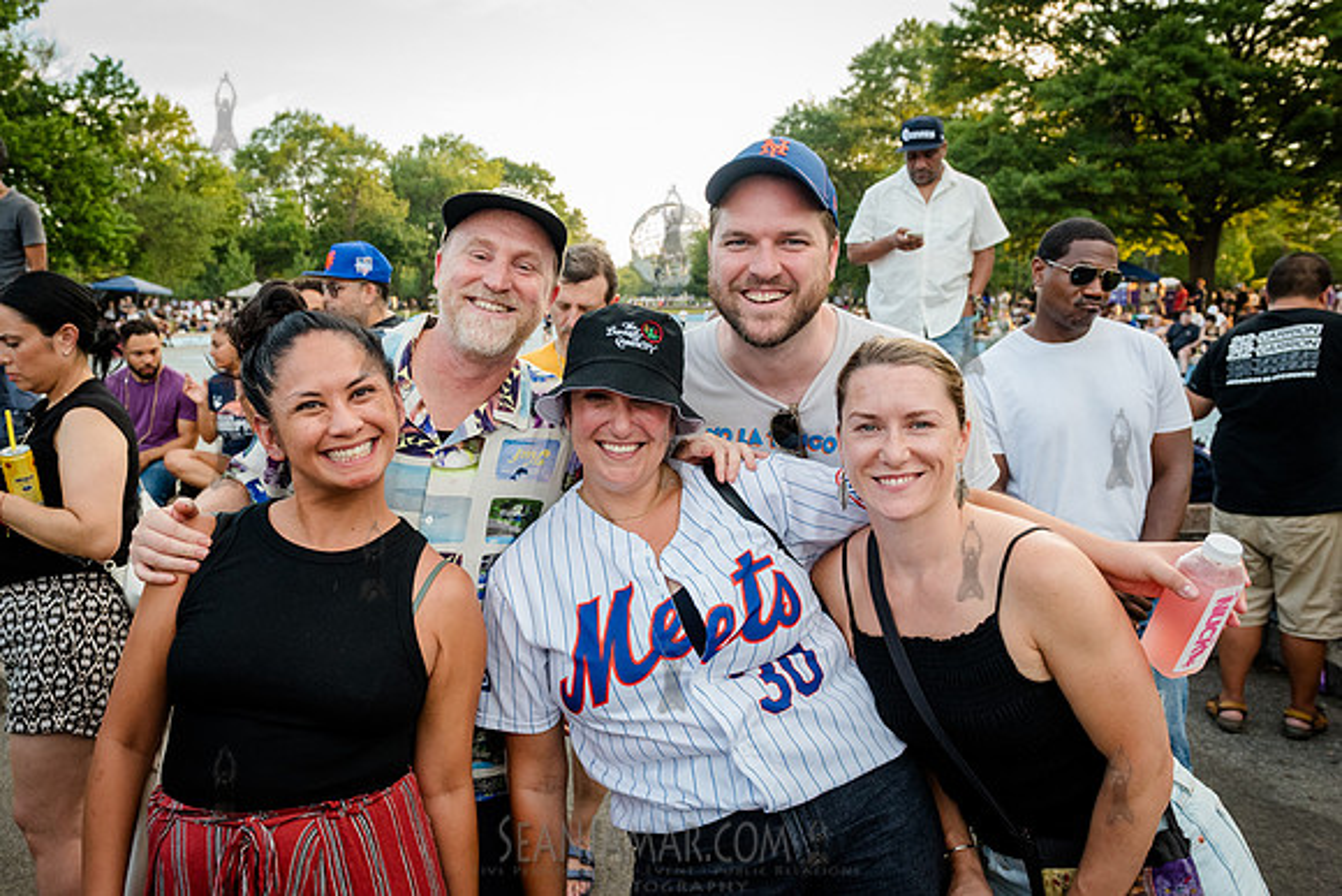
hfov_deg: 62.8
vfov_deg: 44.4
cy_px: 460
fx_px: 1097
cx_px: 616
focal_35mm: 29
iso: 2000
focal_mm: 24
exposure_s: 1/400
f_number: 4.5
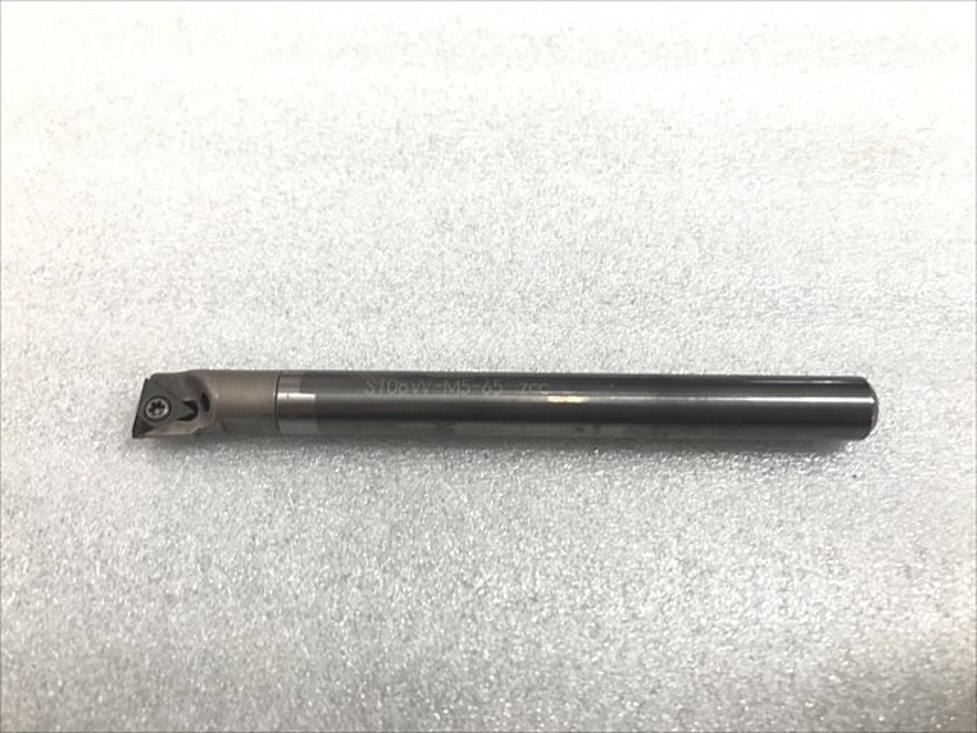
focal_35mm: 28
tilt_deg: -61.4
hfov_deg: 63.4
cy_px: 366
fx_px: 790
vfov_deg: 49.7
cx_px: 488
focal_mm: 3.99
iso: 20
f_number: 1.8
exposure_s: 1/50
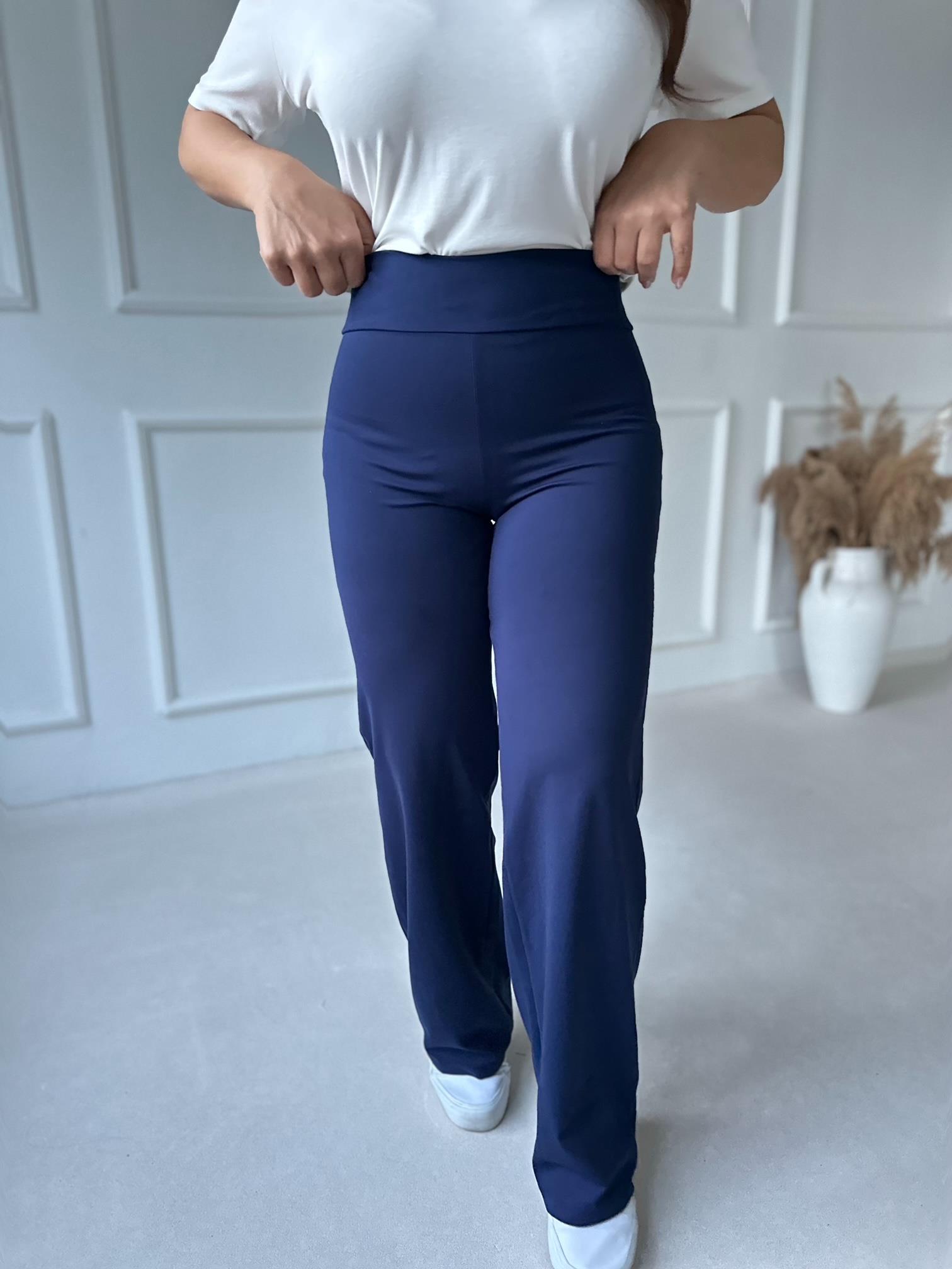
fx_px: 880
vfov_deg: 71.6
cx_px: 476
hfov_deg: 56.8
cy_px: 634
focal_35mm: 24
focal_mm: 6.86
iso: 1000
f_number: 1.78
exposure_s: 1/44
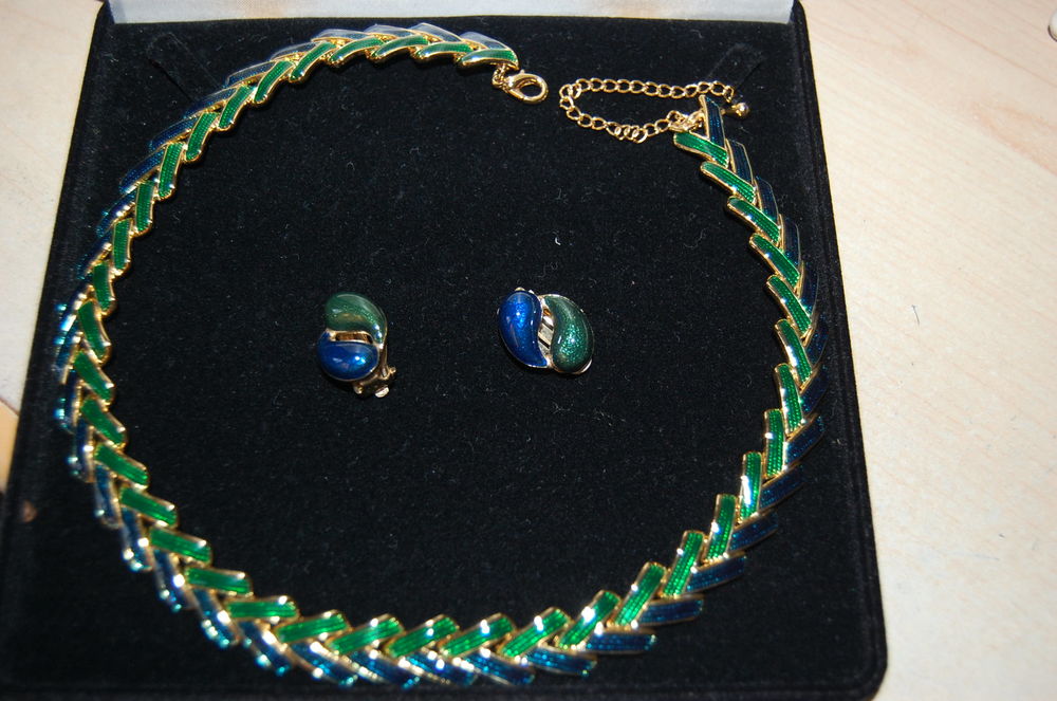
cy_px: 350
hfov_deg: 49.6
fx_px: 1143
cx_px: 528
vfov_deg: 34.1
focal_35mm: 39
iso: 400
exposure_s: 1/60
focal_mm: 26
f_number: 4.2
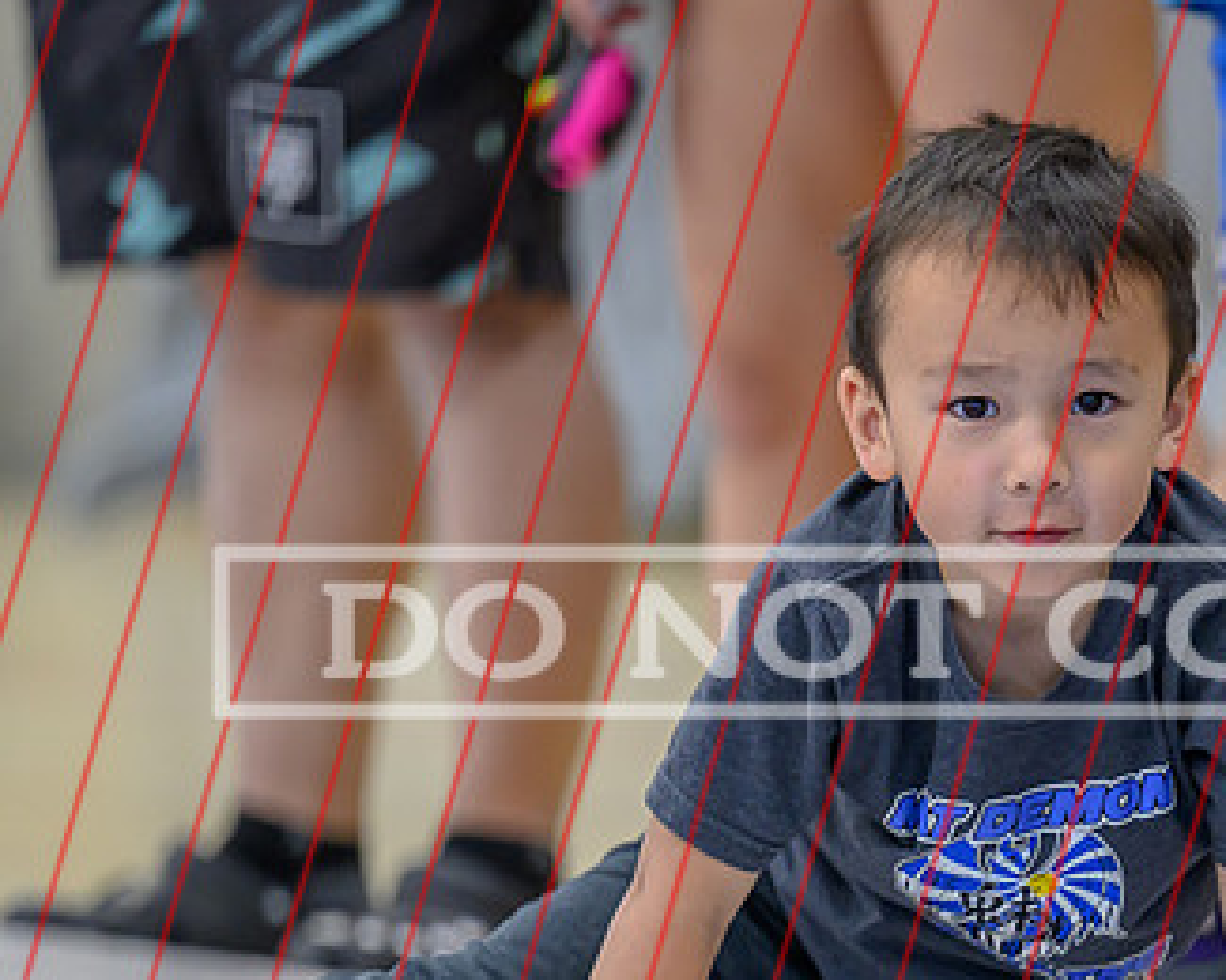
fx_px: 13716
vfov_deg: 4.1
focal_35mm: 378
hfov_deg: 5.1
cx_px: 1064
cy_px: 896
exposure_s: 1/640
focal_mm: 170
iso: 2000
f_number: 2.8
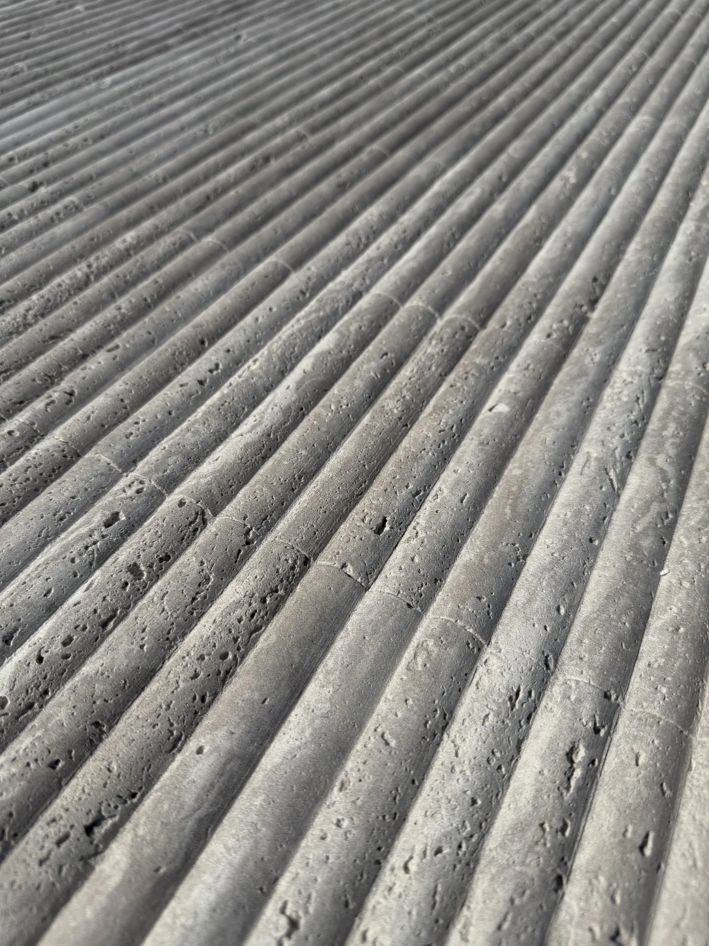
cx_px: 354
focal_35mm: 24
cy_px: 473
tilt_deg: -46.5
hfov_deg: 56.8
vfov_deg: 71.6
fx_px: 655
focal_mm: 6.76
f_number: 1.78
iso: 80
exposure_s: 1/14286
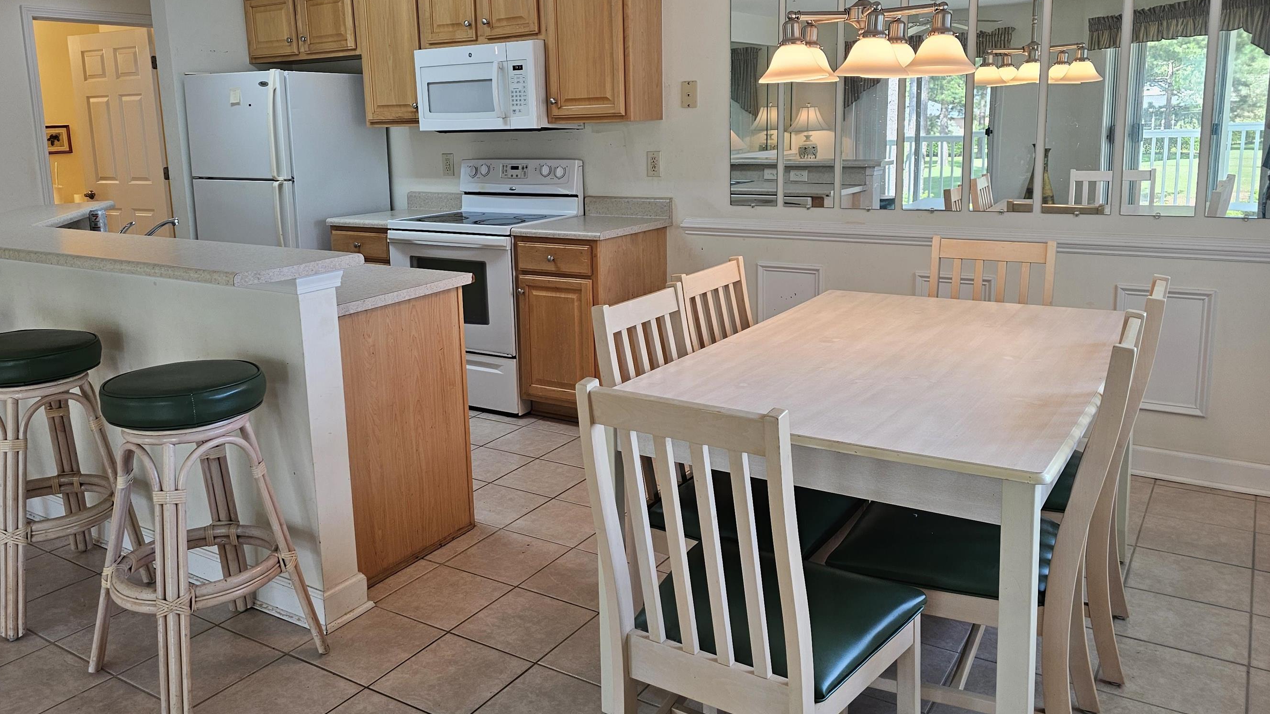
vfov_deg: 40.0
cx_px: 563
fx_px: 977
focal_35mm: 29
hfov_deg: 65.9
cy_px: 279
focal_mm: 6.3
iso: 80
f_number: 1.7
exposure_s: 1/120
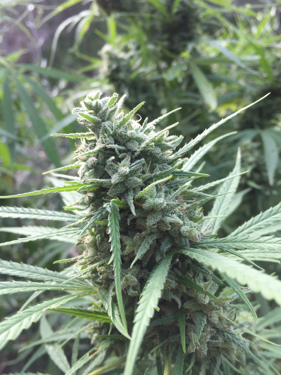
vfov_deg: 58.3
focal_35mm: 31
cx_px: 135
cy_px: 175
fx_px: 336
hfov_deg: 45.4
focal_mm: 4.15
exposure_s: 1/132
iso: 32
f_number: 2.2
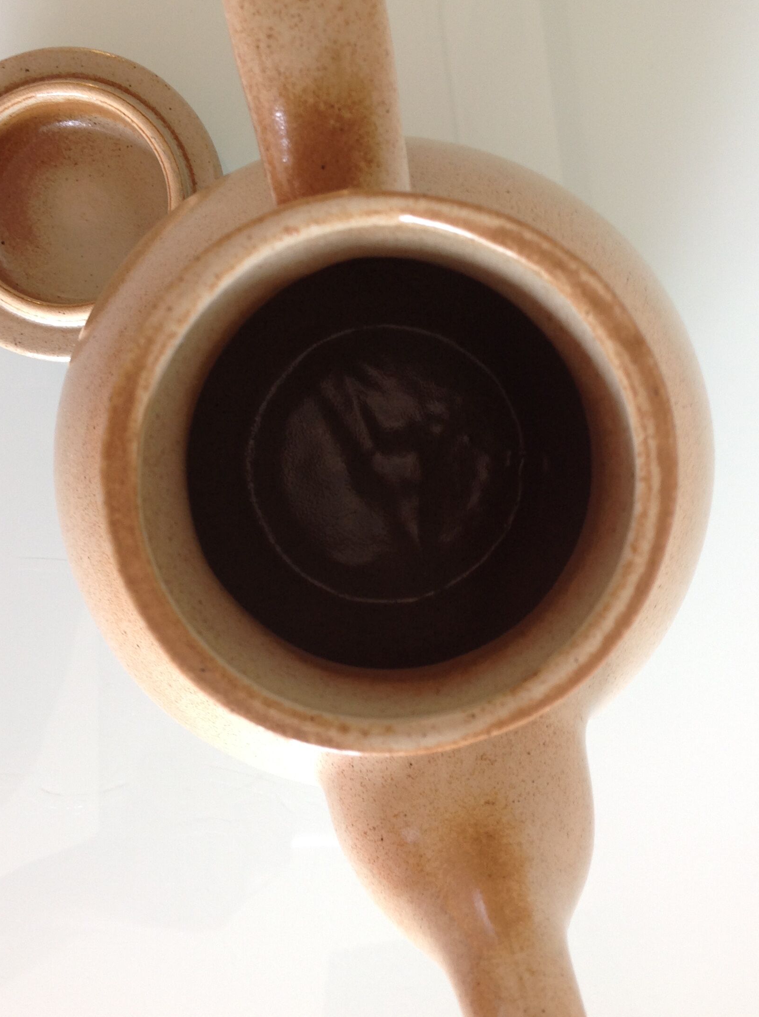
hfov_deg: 34.2
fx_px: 1231
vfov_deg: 44.8
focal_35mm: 42
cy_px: 457
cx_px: 423
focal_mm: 4.28
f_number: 2.4
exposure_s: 1/17
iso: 50
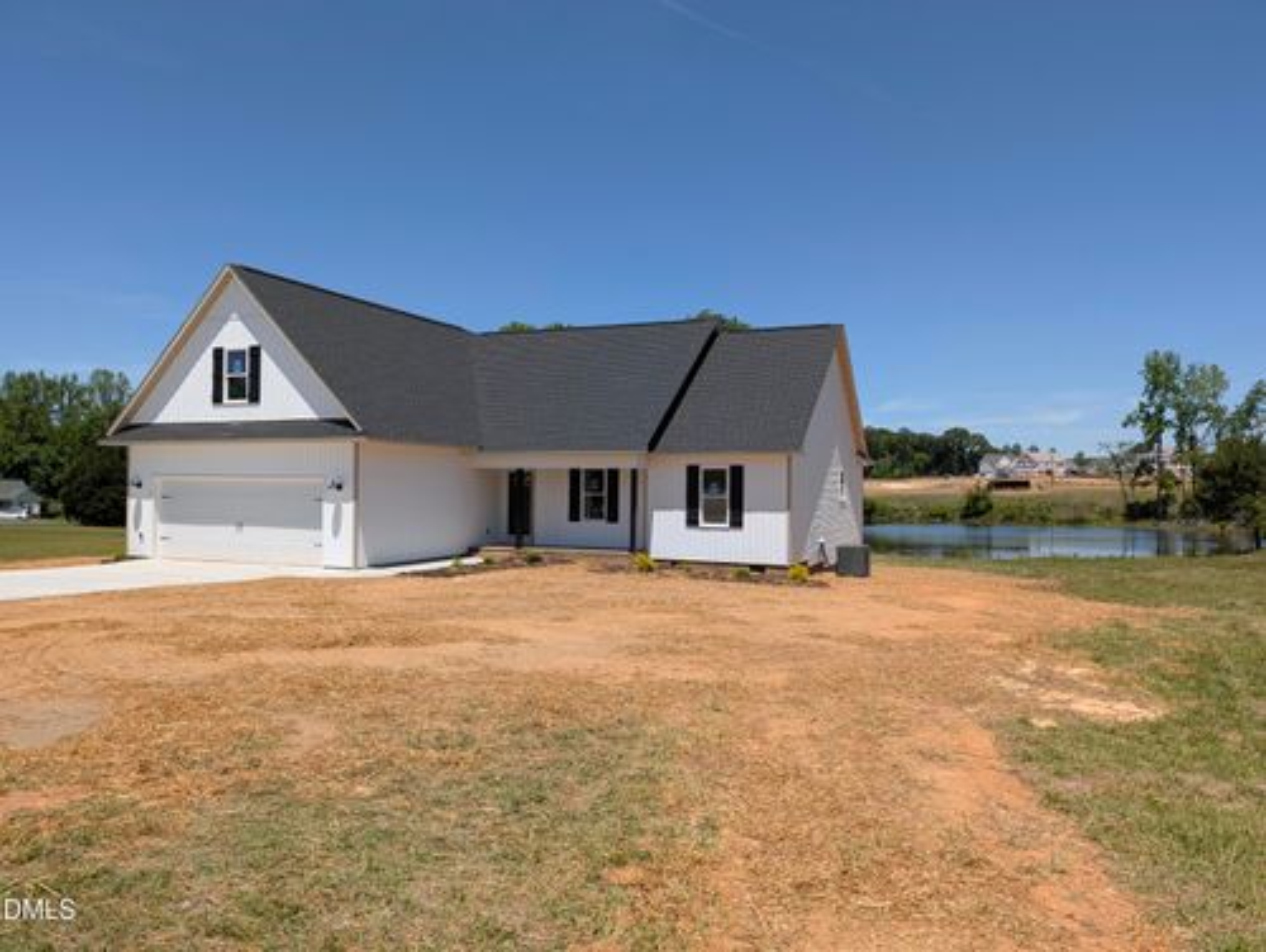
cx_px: 633
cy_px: 476
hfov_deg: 71.5
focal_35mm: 24
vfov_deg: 56.9
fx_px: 879
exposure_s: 1/1577
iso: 23
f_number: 1.68
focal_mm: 6.9
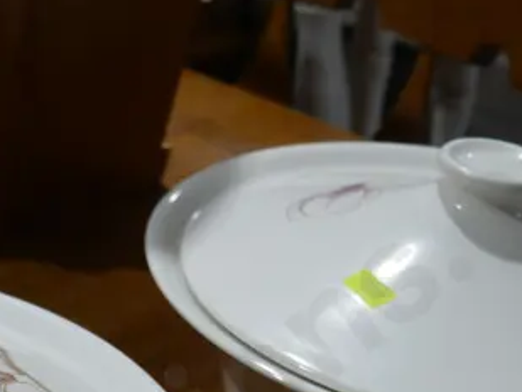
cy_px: 535
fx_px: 1599
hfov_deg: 18.3
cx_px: 61
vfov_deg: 13.4
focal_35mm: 106
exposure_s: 1/80
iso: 200
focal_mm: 16
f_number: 3.6
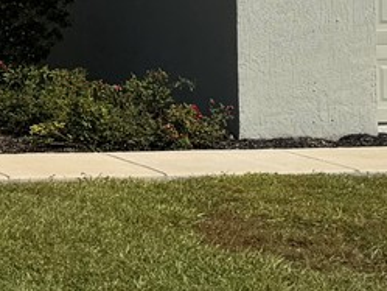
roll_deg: +0.9
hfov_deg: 11.6
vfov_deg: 9.5
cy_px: -90
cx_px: -357
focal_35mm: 154
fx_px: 1723
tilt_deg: +0.2
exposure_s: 1/7937
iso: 80
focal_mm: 6.76
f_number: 1.78
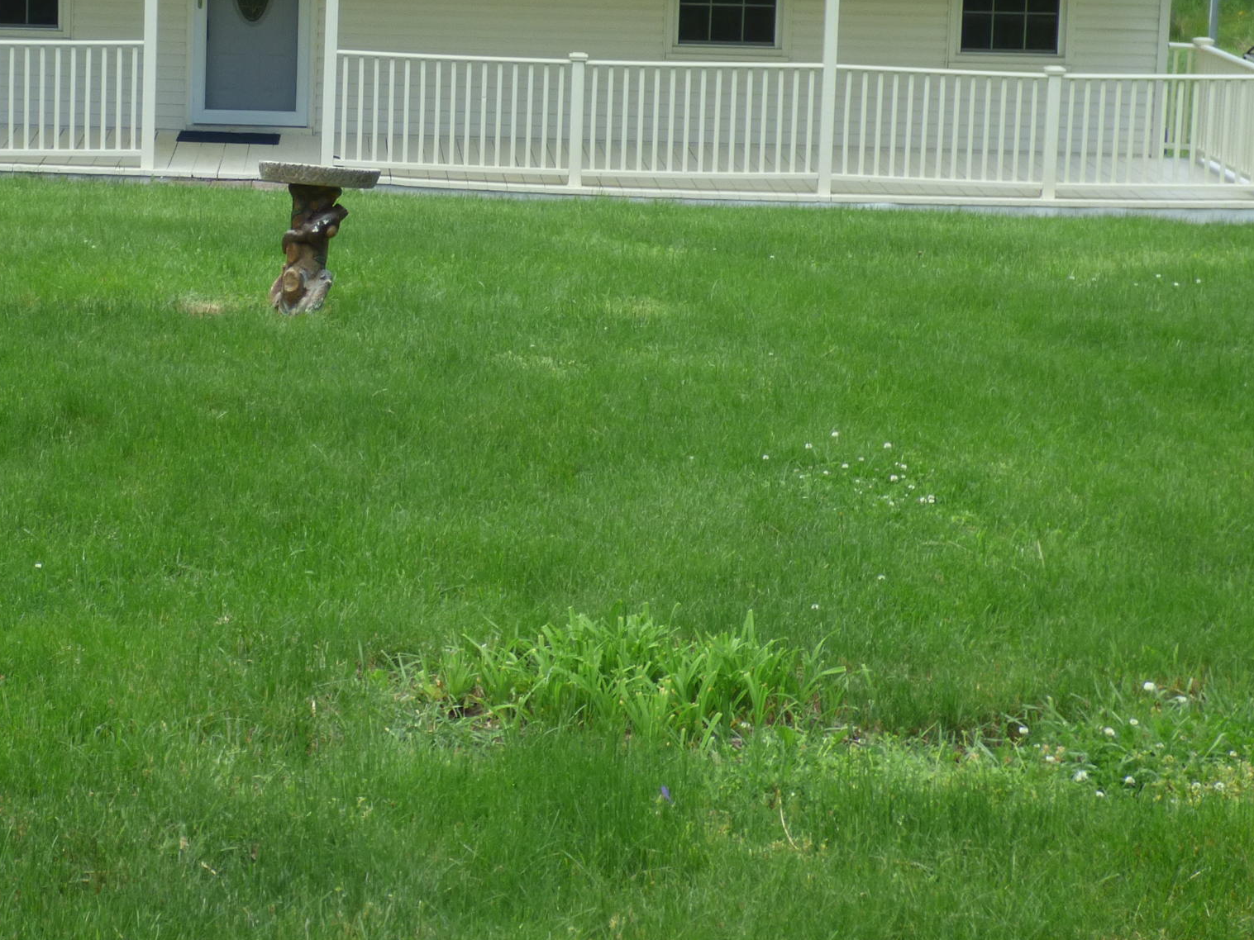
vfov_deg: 16.4
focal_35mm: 89
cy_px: 107
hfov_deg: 21.7
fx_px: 3224
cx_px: 236
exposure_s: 1/250
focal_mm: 7.79
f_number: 3.7
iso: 100
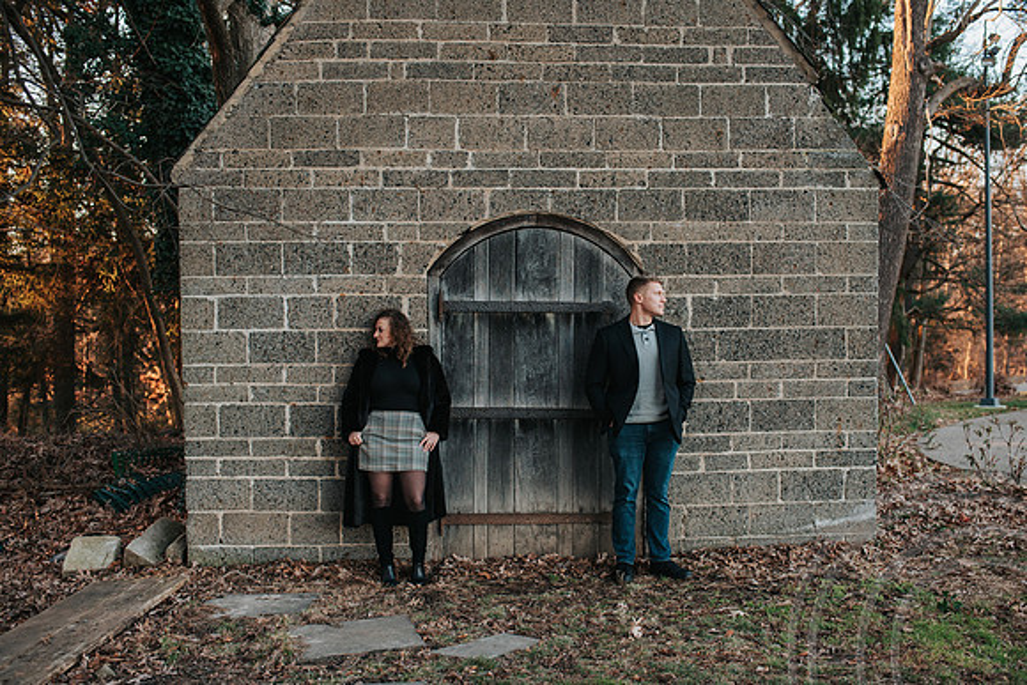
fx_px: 1074
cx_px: 541
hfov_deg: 51.1
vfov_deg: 35.4
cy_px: 368
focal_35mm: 38
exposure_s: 1/500
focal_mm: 35
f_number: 2.8
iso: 800
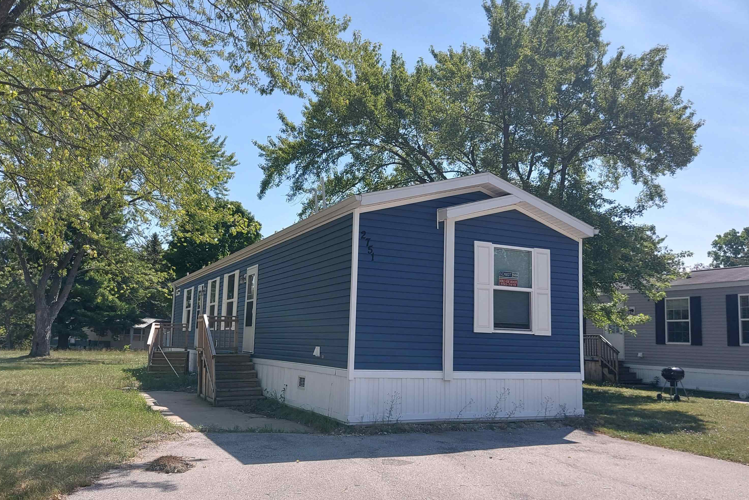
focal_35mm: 27
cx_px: 386
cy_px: 265
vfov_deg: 47.9
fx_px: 562
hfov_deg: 67.4
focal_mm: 4.6
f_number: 2
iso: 50
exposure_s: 1/1250
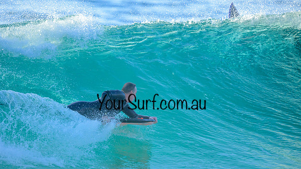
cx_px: 116
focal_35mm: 1044
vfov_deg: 1.2
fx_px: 8335
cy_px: 118
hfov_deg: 2.1
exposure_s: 1/2500
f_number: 6.3
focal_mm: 800
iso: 800
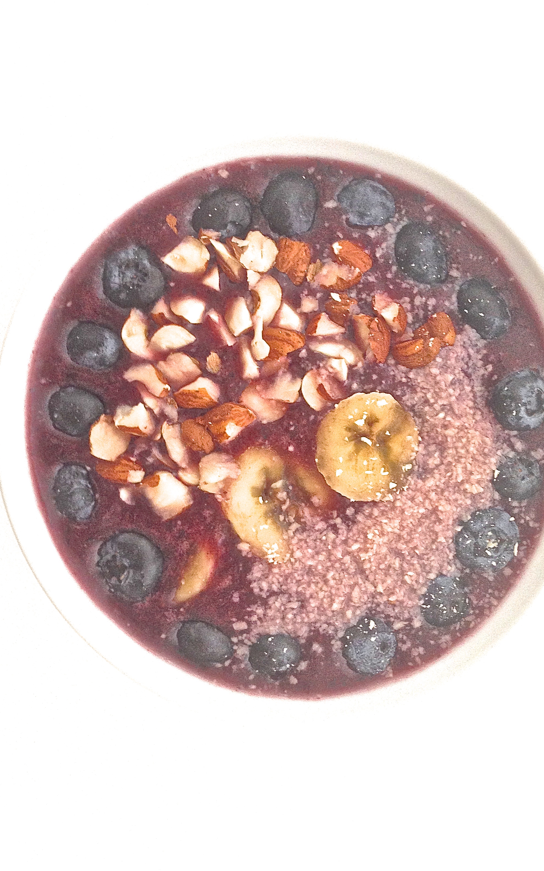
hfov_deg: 35.3
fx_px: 854
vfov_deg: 54.0
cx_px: 279
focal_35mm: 36
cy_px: 436
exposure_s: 1/20
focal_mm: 4.12
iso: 100
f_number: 2.4
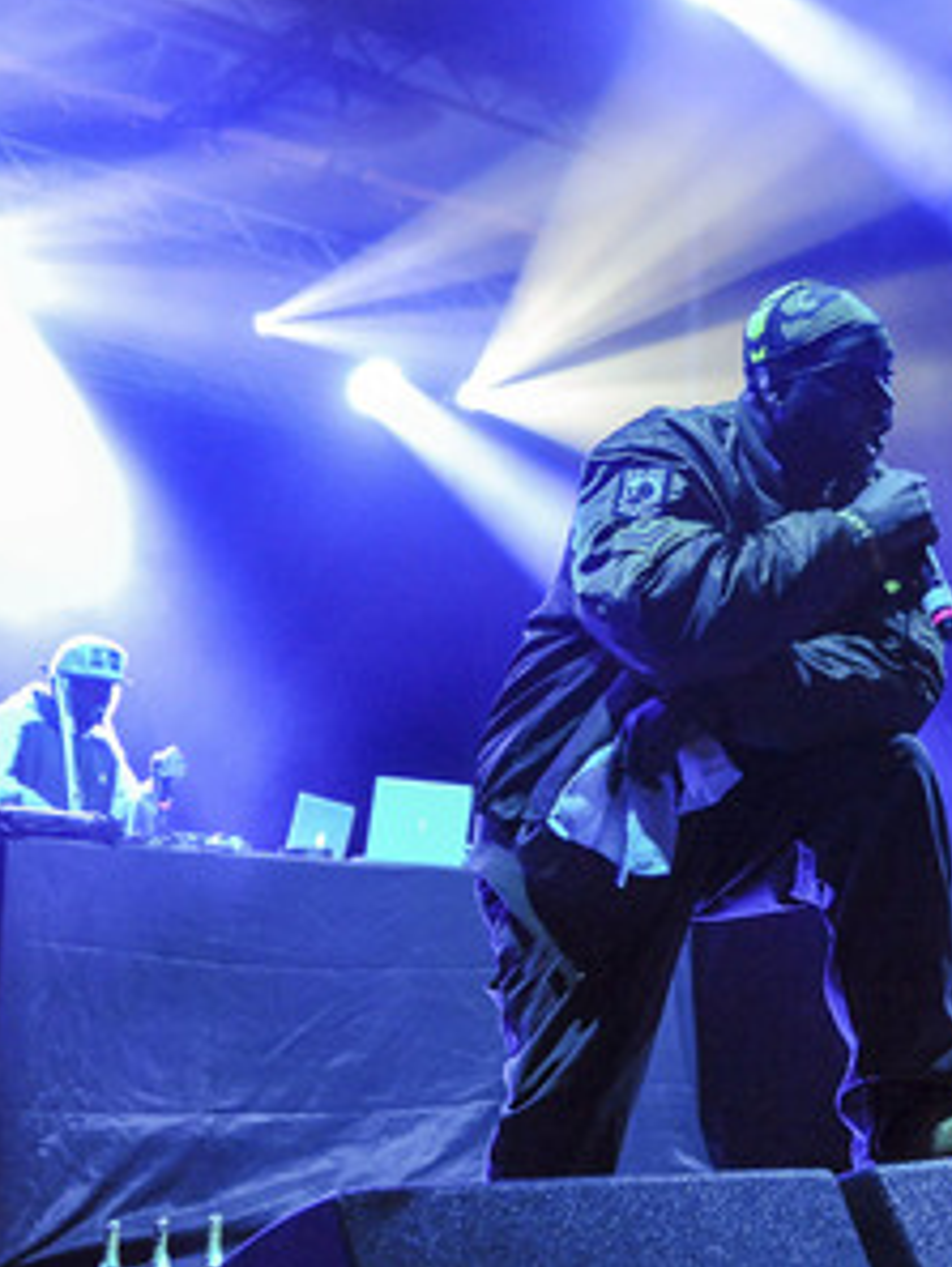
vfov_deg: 37.5
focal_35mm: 51
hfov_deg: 27.0
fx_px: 1869
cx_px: 952
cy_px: 631
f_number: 2.8
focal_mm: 35
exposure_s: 1/250
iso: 5000
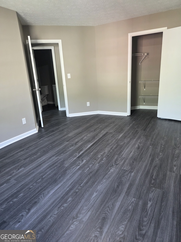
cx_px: 90
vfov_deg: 73.9
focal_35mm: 23
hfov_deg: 58.9
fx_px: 160
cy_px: 121
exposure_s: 1/120
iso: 500
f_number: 1.7
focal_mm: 6.3
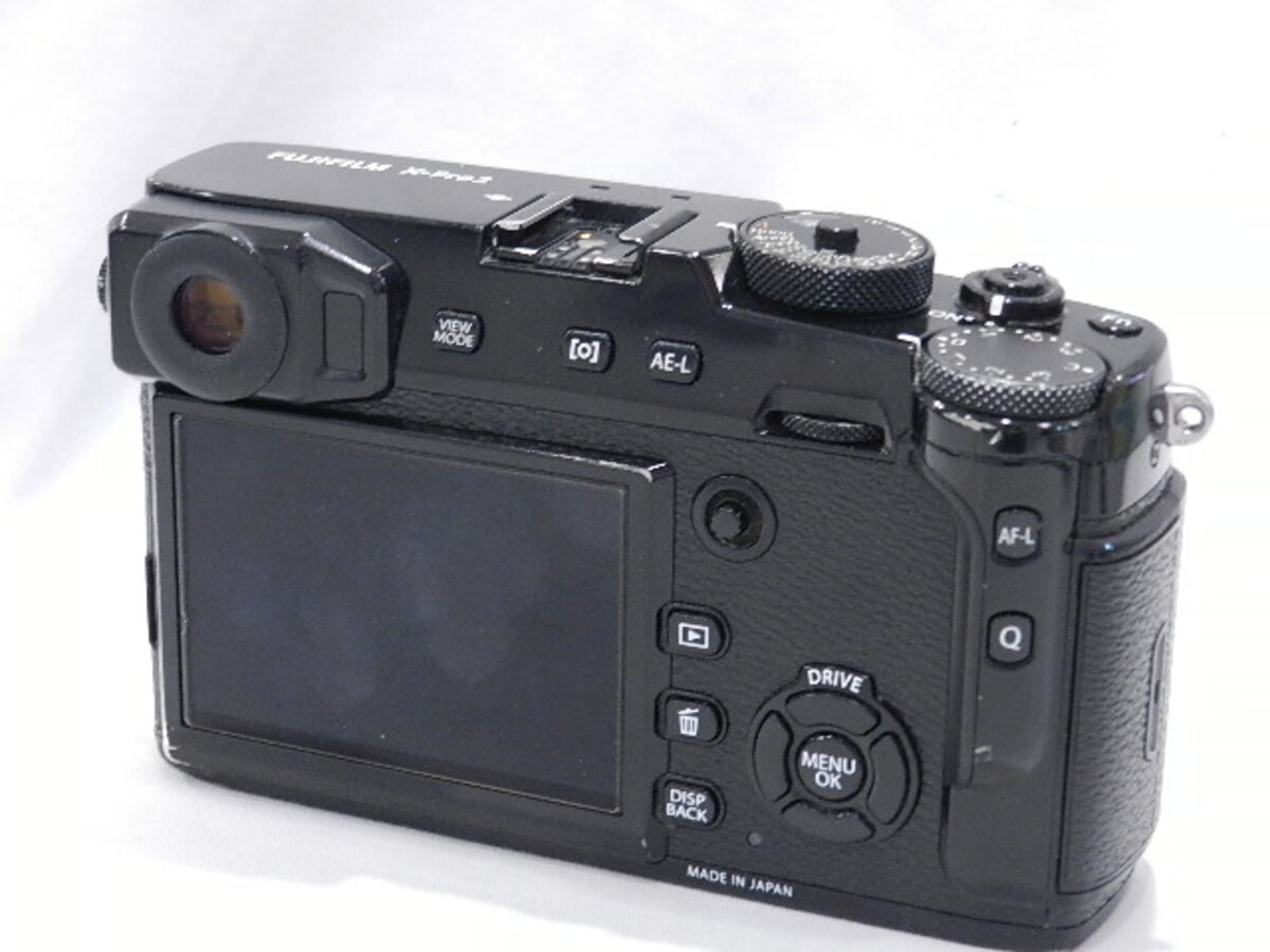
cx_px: 635
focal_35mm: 84
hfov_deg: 23.3
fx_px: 3082
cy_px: 476
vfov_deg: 17.6
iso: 800
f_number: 4.4
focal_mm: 14.9
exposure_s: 1/25
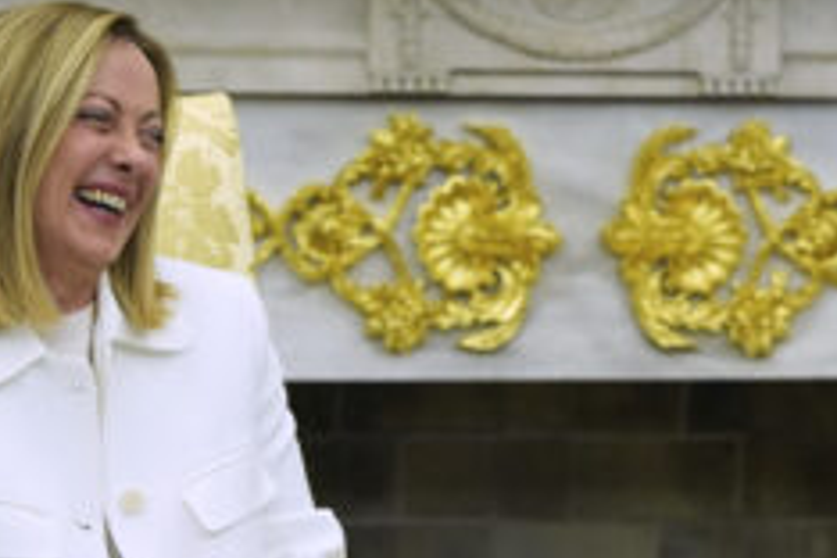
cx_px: 907
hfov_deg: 11.3
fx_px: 4161
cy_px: 154
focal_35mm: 179
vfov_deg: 7.7
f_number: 3.5
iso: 1600
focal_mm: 65
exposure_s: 1/320
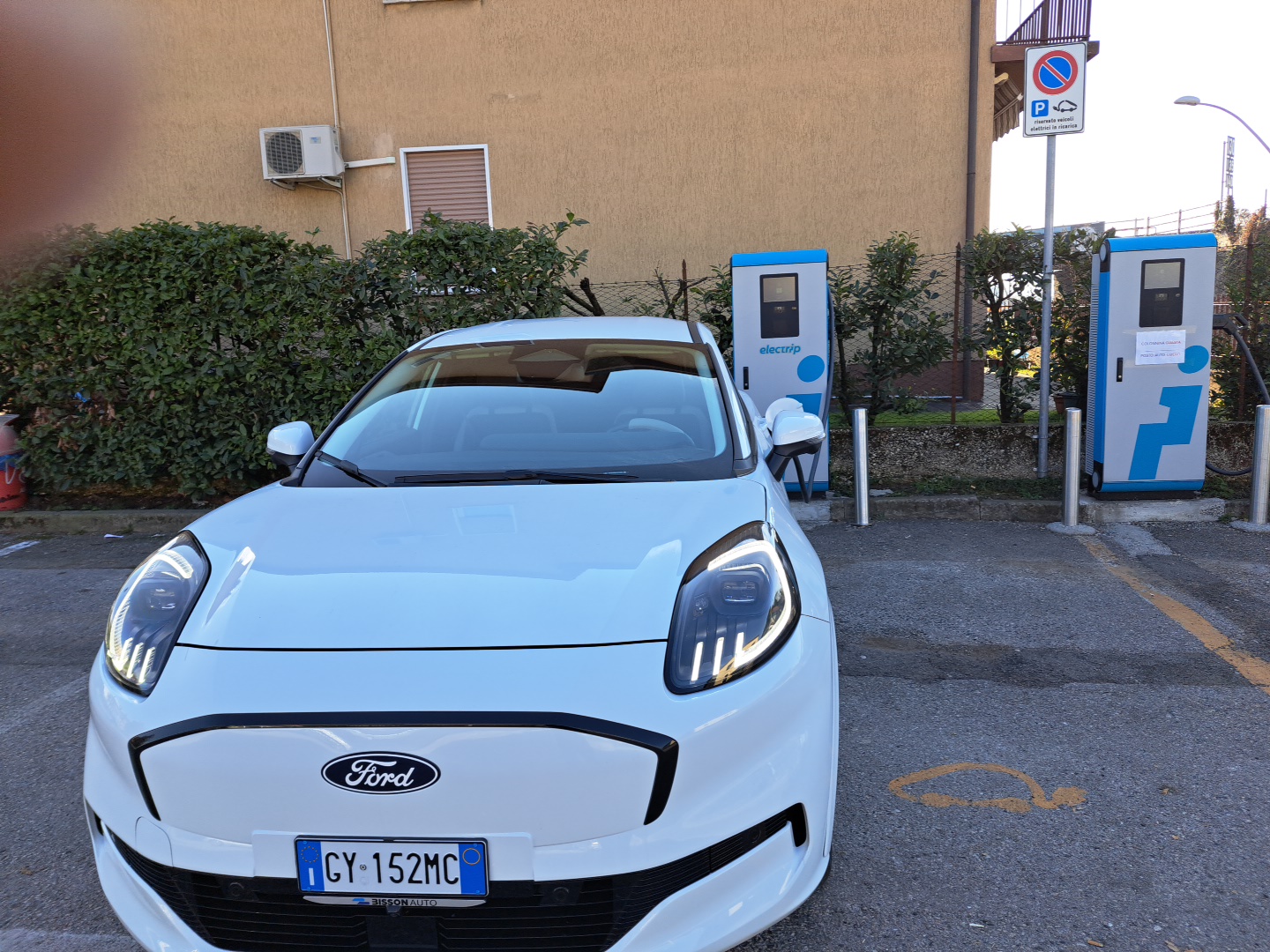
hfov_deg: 71.6
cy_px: 476
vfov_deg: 56.8
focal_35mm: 24
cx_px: 635
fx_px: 881
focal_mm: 5.23
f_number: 1.8
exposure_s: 1/638
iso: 50
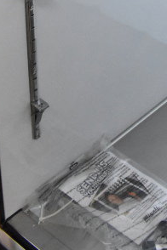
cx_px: 181
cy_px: -136
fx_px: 584
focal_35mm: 84
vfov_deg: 20.4
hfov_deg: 15.8
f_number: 8
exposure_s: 1/200
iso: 6400
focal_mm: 18
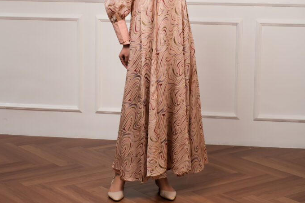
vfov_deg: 16.9
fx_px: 677
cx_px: 152
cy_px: 45
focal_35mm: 80
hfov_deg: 25.4
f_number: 5.6
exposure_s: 1/200
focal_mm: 35
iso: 125
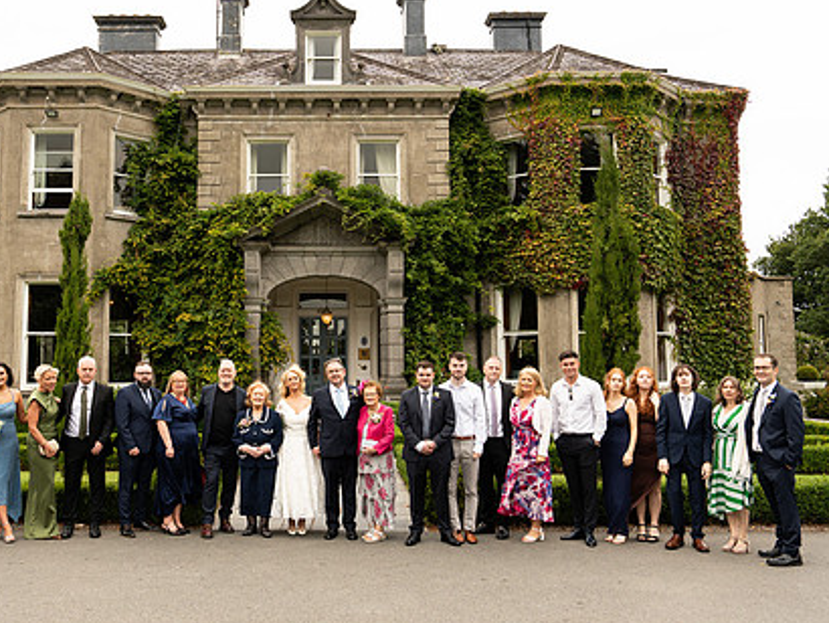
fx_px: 815
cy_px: 284
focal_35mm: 34
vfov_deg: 41.8
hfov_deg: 53.4
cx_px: 315
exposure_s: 1/200
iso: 200
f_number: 5.6
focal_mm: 25
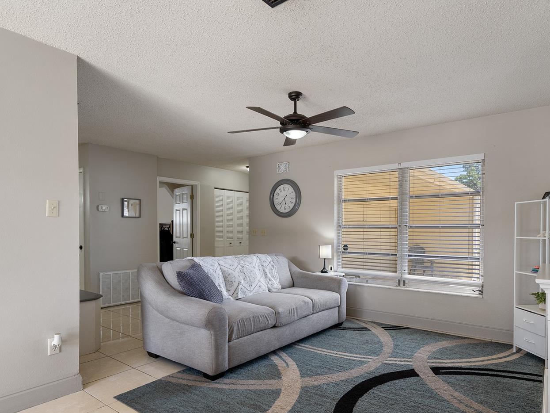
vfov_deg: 63.2
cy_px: 234
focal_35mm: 21
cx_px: 283
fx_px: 334
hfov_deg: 79.0
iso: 320
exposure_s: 1/2.5
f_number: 9
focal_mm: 17
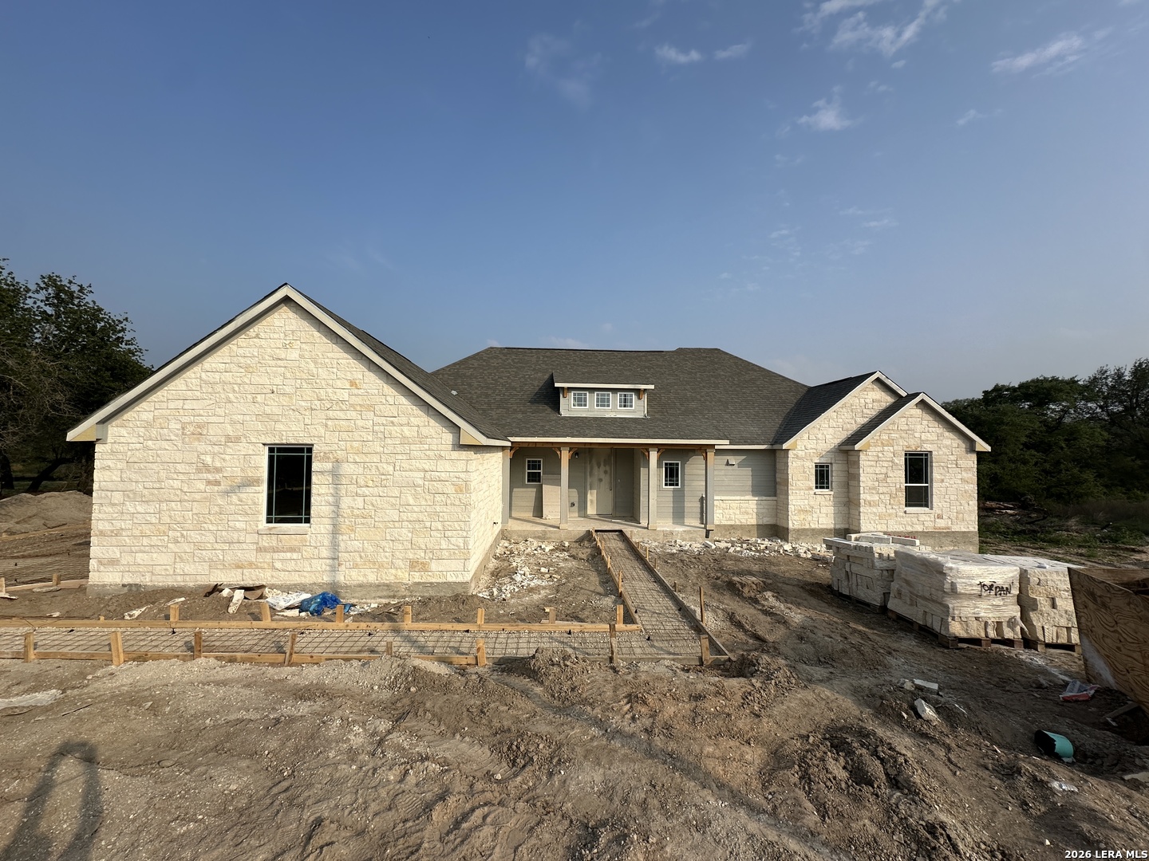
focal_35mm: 14
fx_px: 465
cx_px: 574
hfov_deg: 102.1
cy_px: 430
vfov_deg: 85.7
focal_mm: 2.22
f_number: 2.2
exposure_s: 1/3205
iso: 40
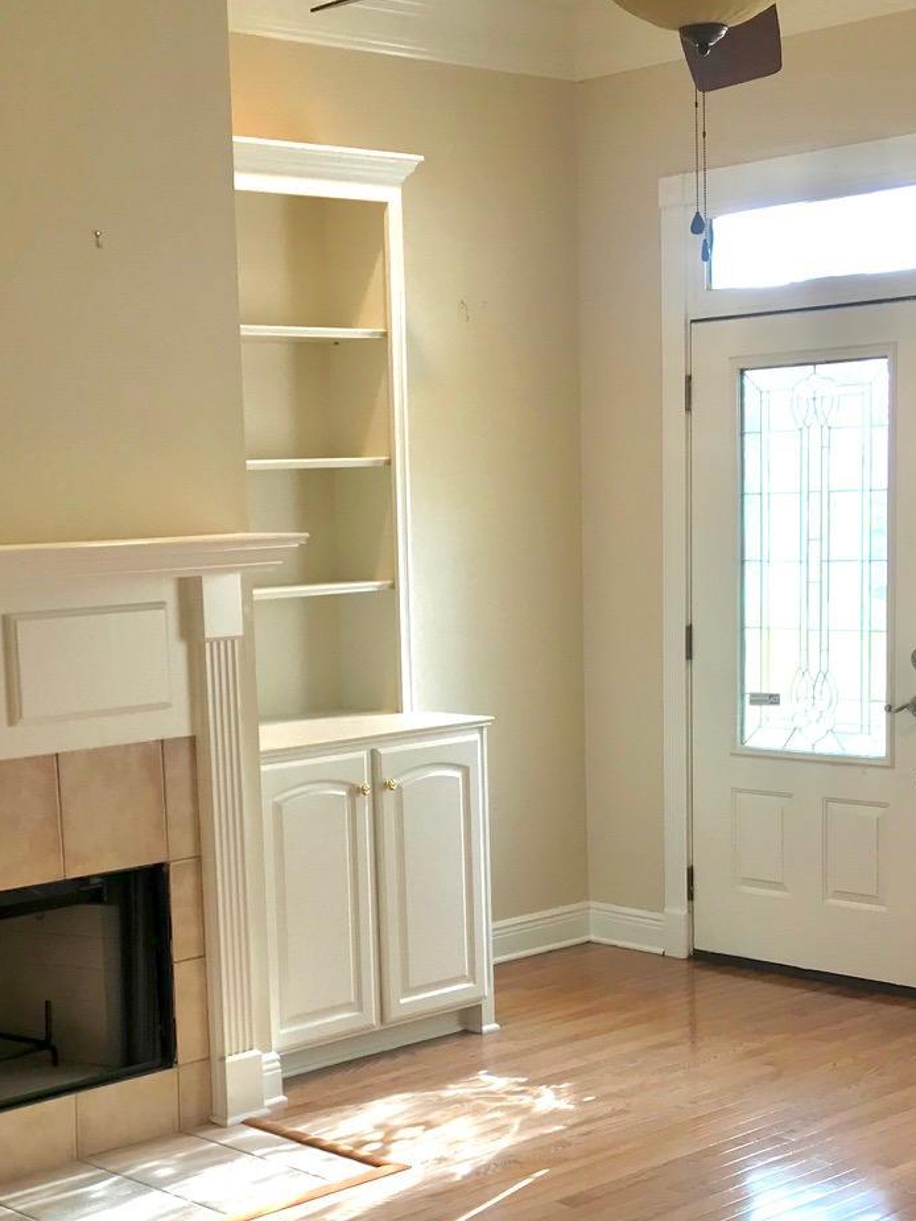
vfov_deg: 31.4
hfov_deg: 24.0
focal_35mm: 61
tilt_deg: -9.1
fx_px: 2152
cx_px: 330
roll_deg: +2.6
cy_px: 814
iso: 25
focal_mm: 3.99
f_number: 1.8
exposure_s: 1/40
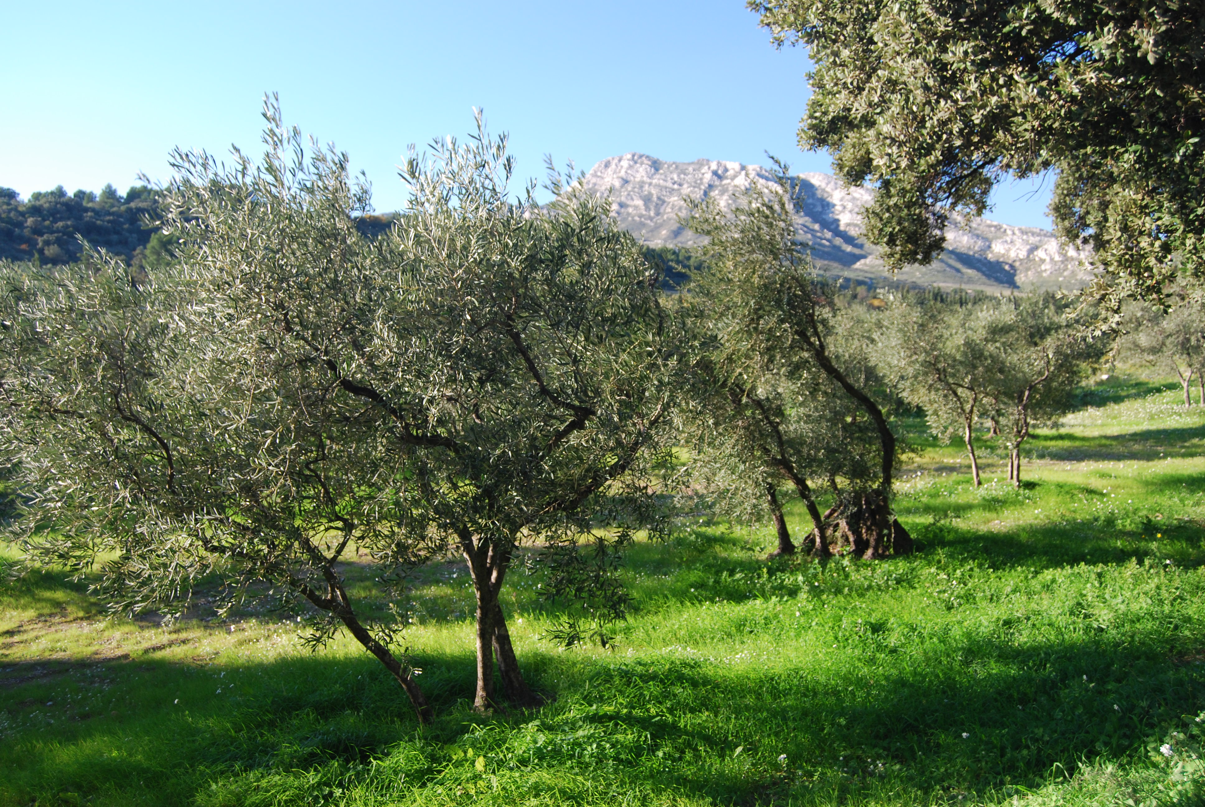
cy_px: 404
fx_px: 1156
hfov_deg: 55.0
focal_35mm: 34
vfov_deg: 38.5
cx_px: 602
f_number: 5
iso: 200
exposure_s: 1/100
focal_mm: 23
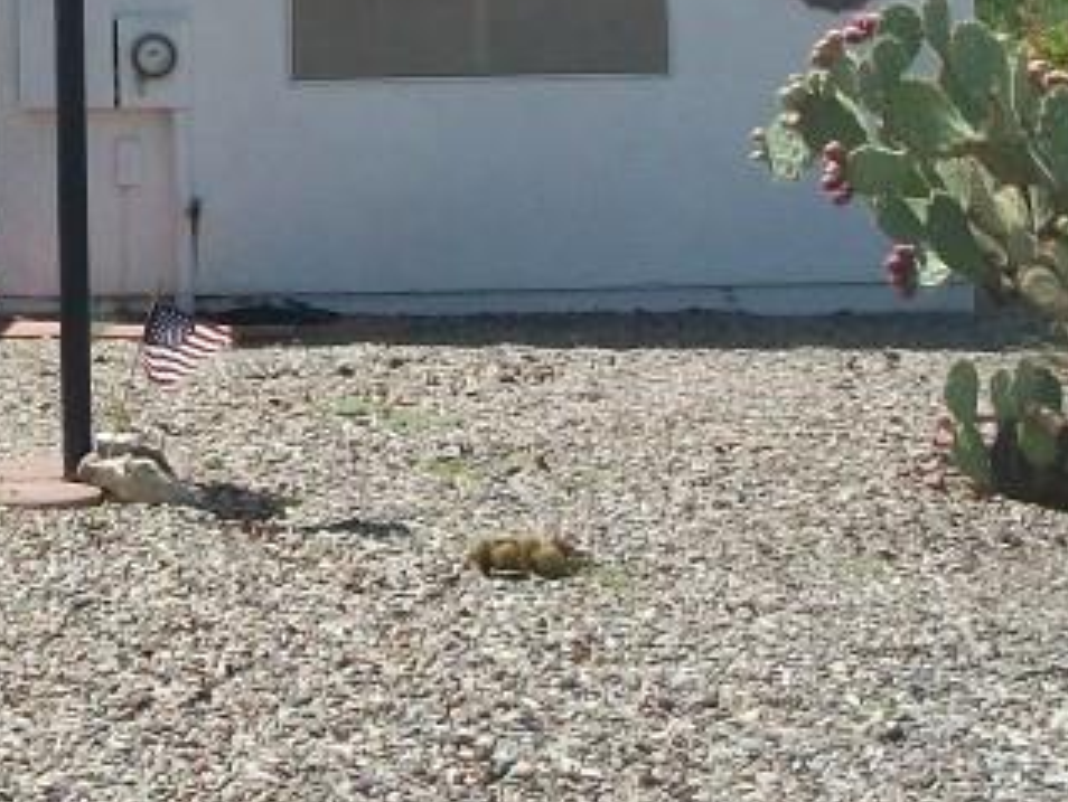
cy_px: -34
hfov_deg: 18.7
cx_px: 87
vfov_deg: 14.1
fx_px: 3180
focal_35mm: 103
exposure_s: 1/400
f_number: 5.5
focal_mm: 5.7
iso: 80
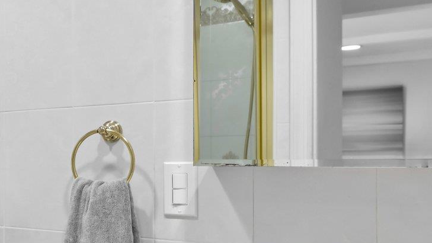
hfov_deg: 36.3
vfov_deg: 23.8
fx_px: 573
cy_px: 173
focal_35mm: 50
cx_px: -18
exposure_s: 1/13
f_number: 9
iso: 320
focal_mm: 17
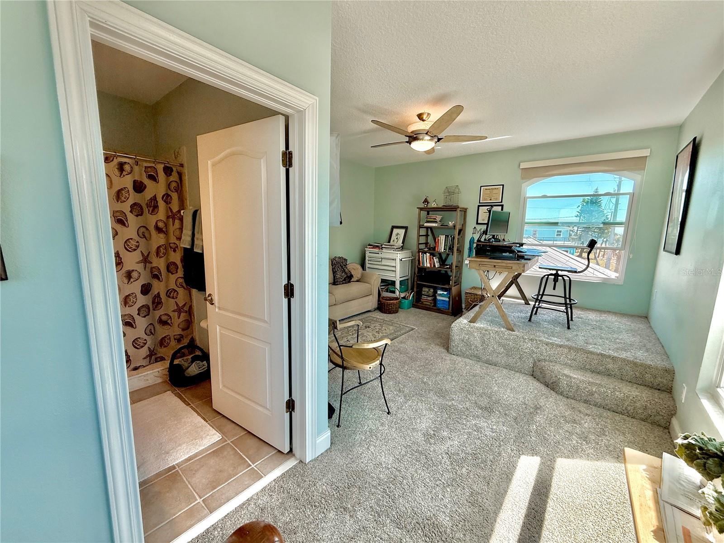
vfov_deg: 85.7
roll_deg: -1.3
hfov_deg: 102.1
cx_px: 362
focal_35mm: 14
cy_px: 272
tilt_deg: -7.2
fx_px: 293
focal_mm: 2.22
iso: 50
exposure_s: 1/167
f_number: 2.2
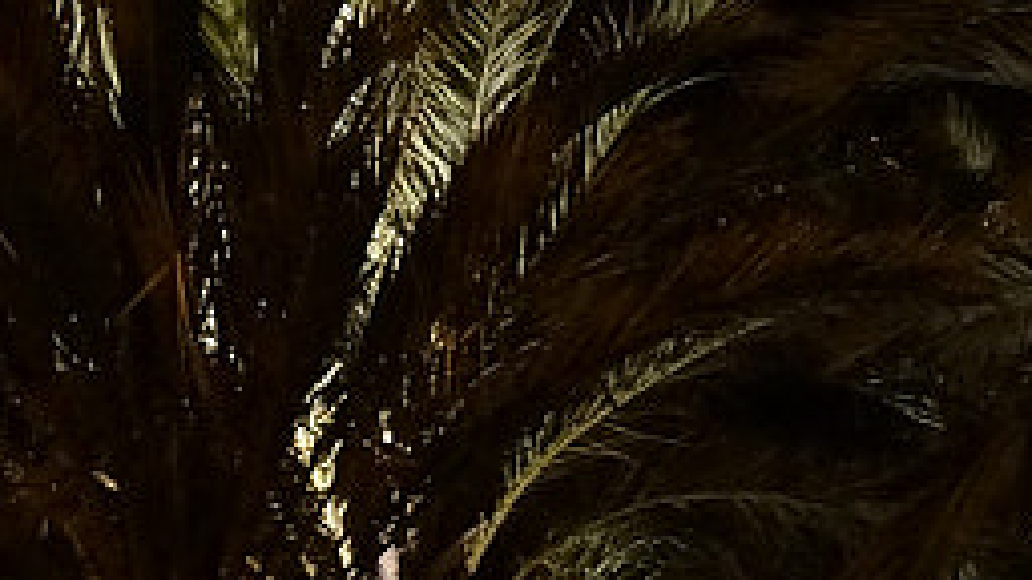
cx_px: 468
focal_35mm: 275
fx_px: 7525
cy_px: 783
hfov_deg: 7.8
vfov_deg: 4.4
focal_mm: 28
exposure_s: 1/30
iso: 1600
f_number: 4
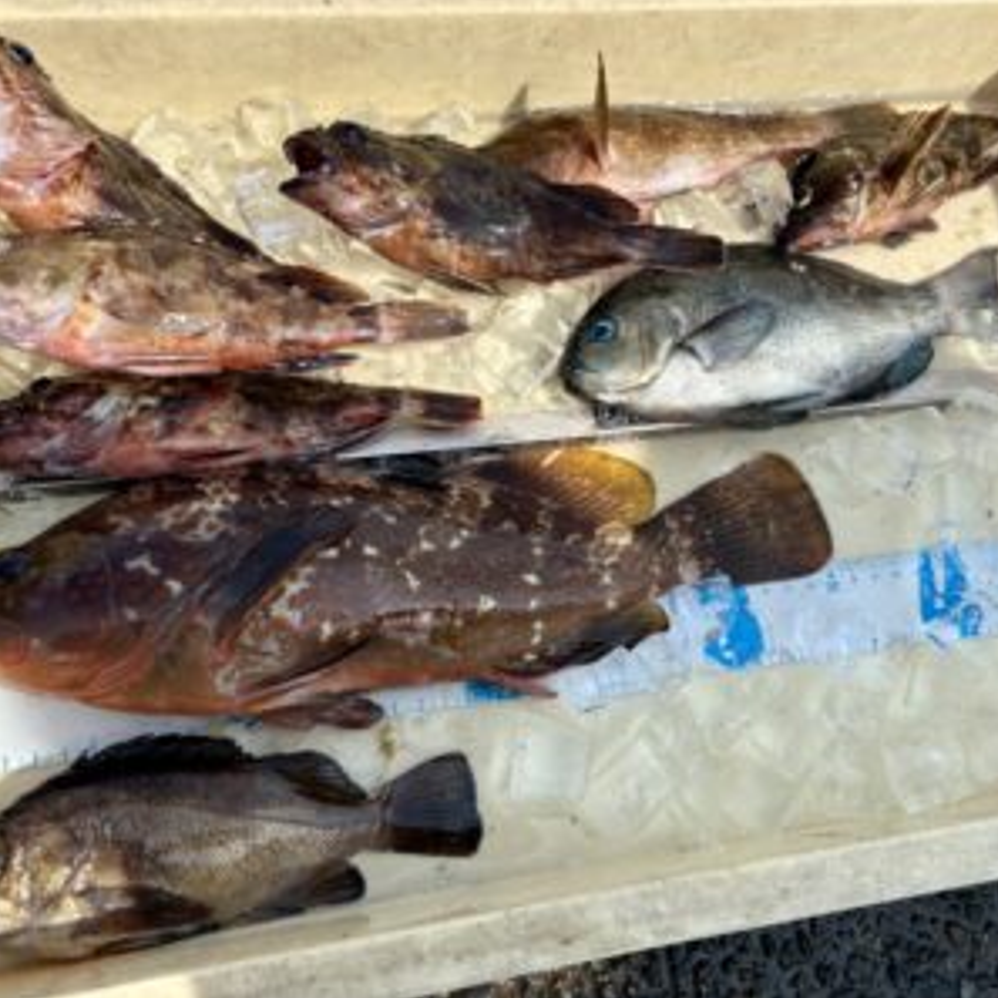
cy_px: 497
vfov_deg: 52.5
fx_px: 1011
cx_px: 504
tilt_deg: -69.9
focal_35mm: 31
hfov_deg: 52.5
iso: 50
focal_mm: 5.96
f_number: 1.6
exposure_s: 1/2747
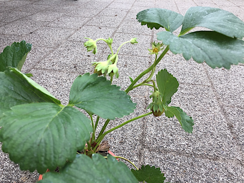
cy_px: 92
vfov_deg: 48.2
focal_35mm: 29
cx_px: 122
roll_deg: -1.7
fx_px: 204
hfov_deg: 61.7
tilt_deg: -33.2
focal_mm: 4.15
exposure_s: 1/573
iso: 32
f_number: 2.2
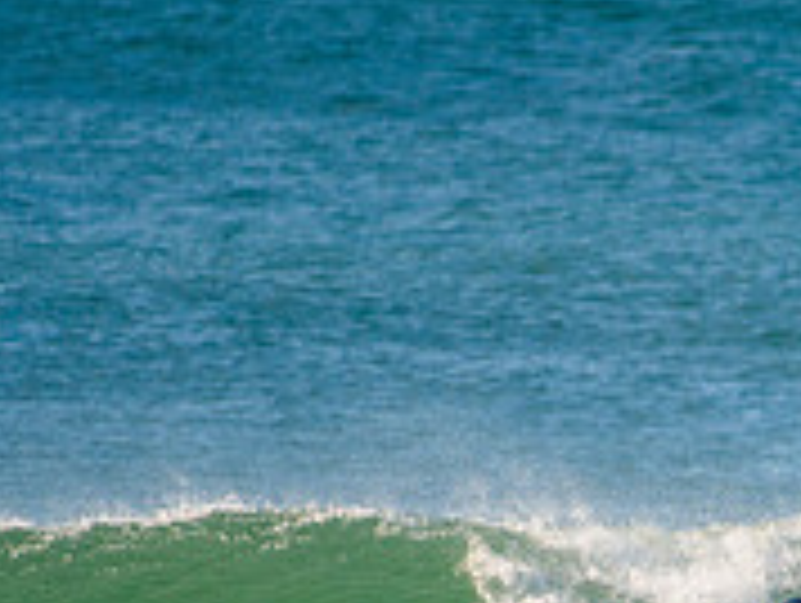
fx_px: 36239
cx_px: 752
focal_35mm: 1564
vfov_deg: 1.0
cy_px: 749
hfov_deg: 1.3
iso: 220
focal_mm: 500
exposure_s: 1/1600
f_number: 5.6
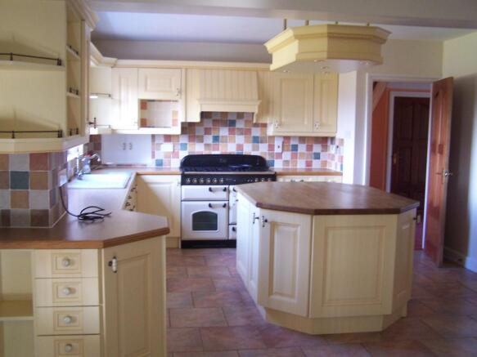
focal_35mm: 38
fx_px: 524
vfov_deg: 37.7
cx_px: 238
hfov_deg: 49.0
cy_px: 178
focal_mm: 6.3
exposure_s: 1/15
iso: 140
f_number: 2.8
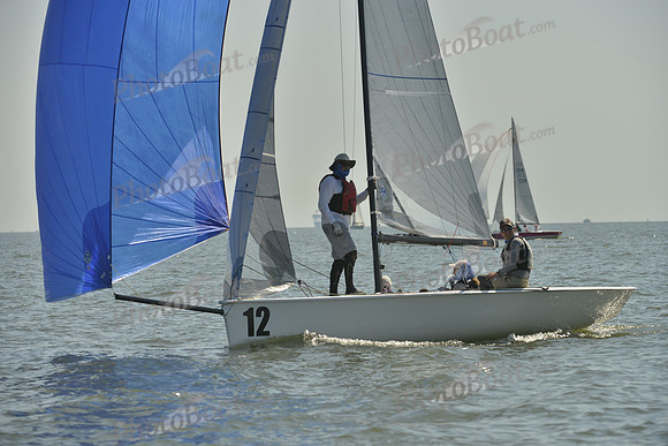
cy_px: 223
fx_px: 3897
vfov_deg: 6.5
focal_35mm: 210
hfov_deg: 9.8
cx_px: 334
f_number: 7.1
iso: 200
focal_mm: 210
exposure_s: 1/1250
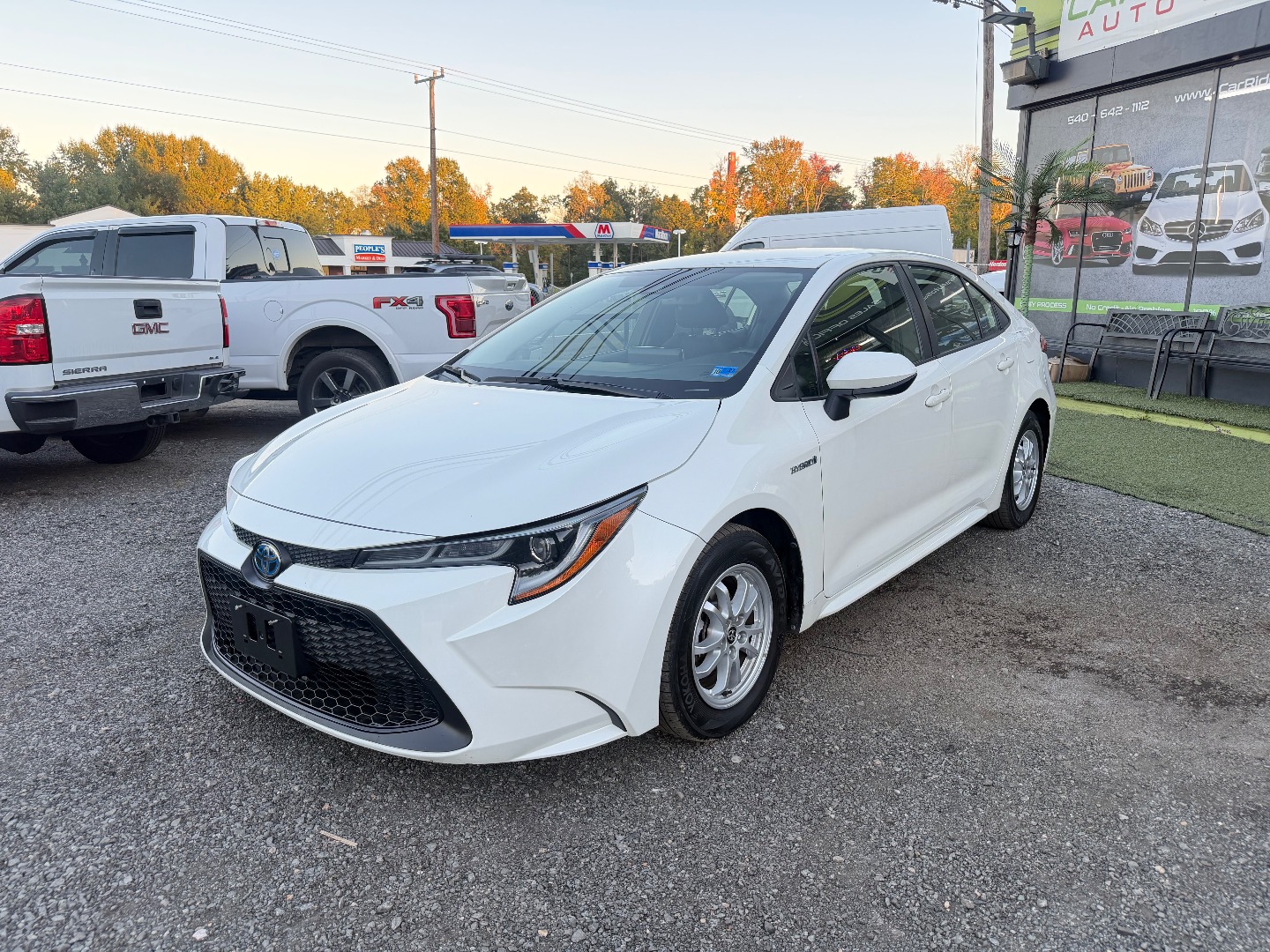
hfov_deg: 71.6
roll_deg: +1.1
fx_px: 881
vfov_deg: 56.8
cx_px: 635
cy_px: 476
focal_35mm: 24
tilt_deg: -13.0
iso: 125
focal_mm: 6.76
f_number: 1.78
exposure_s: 1/144
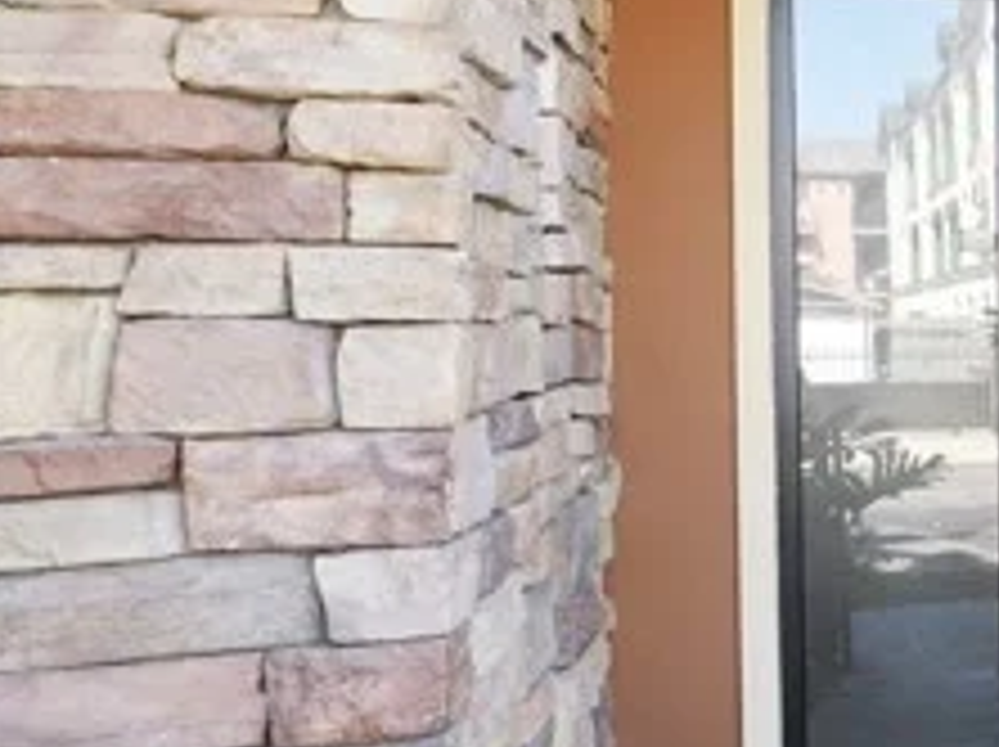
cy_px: 306
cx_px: 1426
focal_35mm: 52
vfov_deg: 27.9
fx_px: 1499
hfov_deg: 27.7
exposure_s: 1/40
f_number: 10
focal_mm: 9
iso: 800
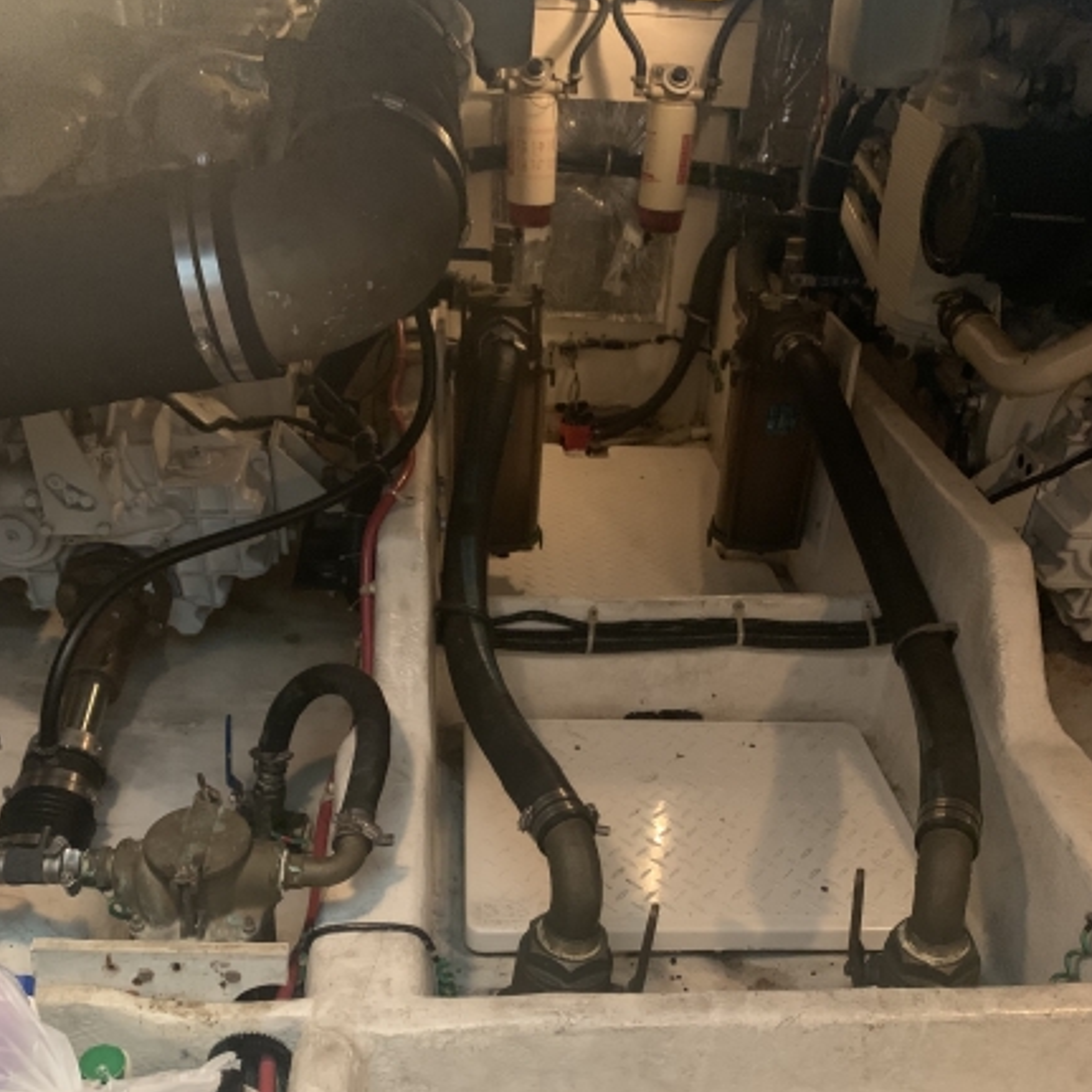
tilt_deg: -31.4
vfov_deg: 50.5
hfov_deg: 51.1
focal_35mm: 32
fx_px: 1142
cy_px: 694
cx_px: 557
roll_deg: -2.7
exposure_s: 1/30
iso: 640
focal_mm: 4.25
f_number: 1.8
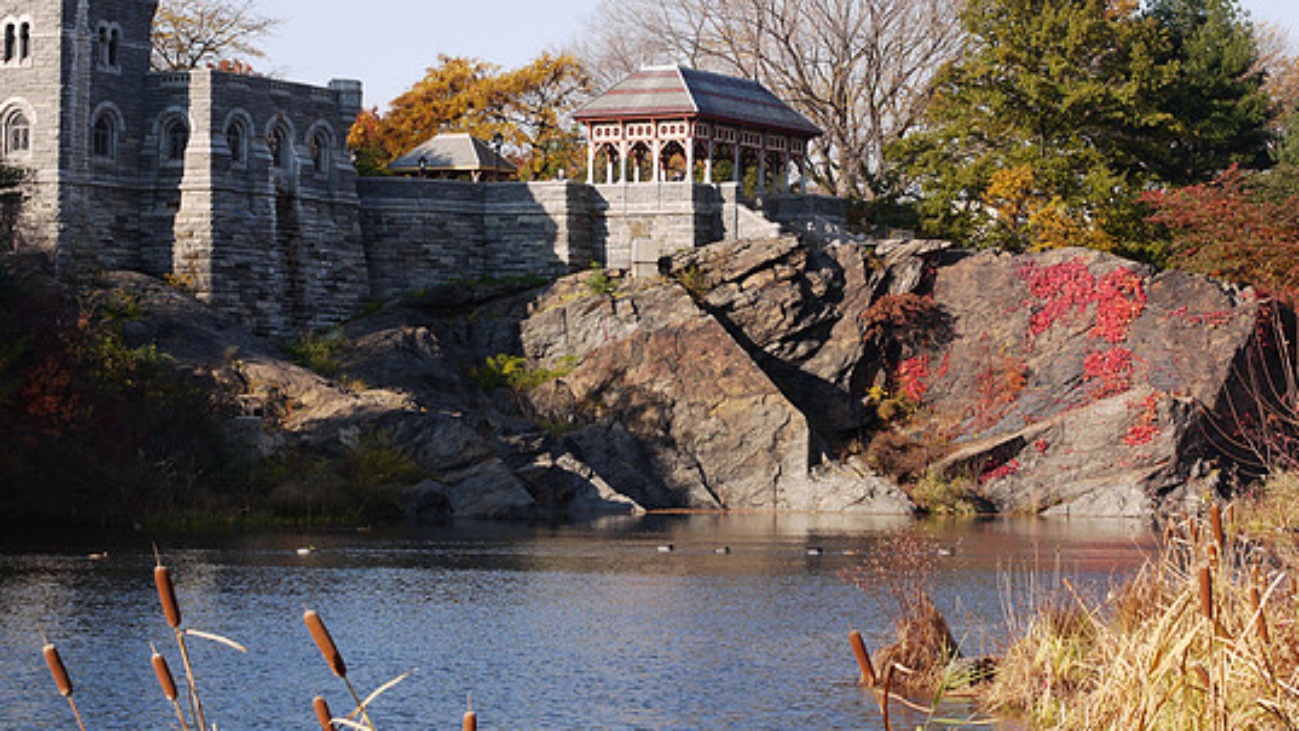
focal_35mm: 106
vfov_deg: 11.4
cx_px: 646
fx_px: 3651
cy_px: 309
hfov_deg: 20.2
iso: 100
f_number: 9
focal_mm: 45
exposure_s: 1/125
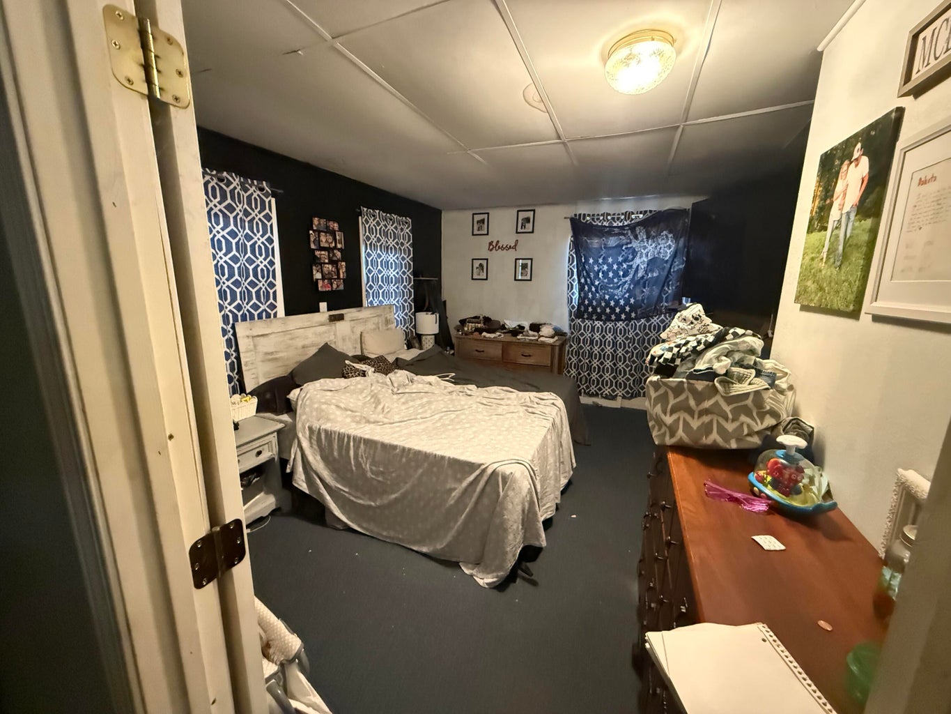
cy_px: 357
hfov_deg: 102.1
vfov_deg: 85.7
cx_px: 476
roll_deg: -0.2
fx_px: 385
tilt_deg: -10.0
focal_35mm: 14
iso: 1250
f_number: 2.2
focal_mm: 2.22
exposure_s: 1/60
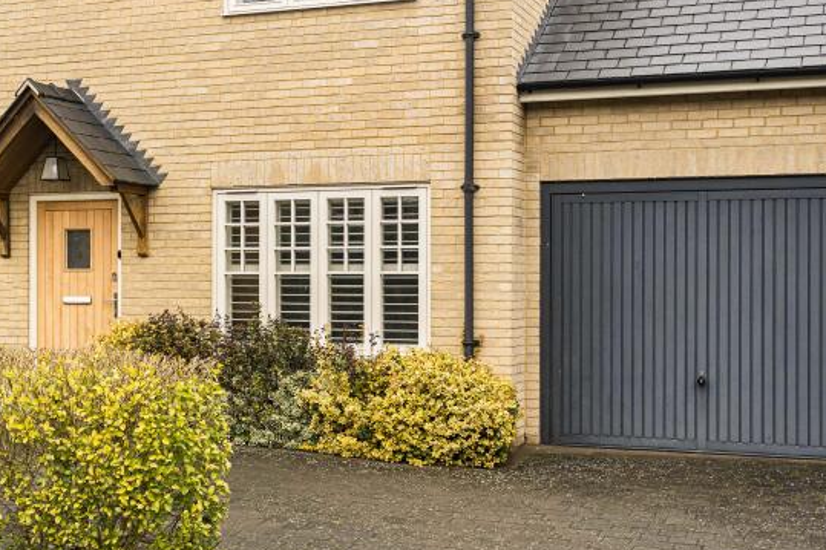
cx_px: 254
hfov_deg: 34.6
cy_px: 111
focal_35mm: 57
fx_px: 1307
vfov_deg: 23.4
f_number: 6.3
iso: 250
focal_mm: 30
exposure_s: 1/100
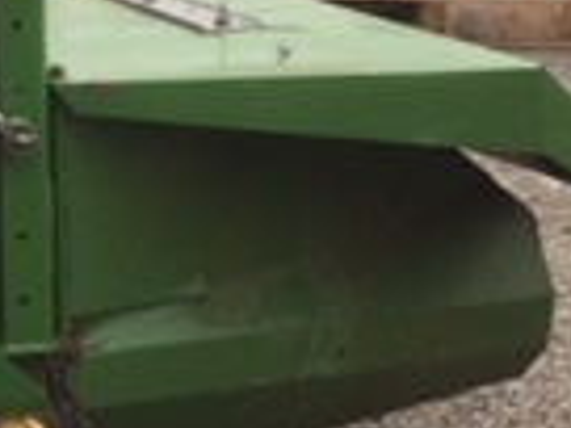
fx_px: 2408
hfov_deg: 12.5
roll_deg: -1.5
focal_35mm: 146
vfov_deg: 10.2
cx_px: -428
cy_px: 206
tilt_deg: -13.9
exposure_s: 1/506
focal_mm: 3.3
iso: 25
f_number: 2.4
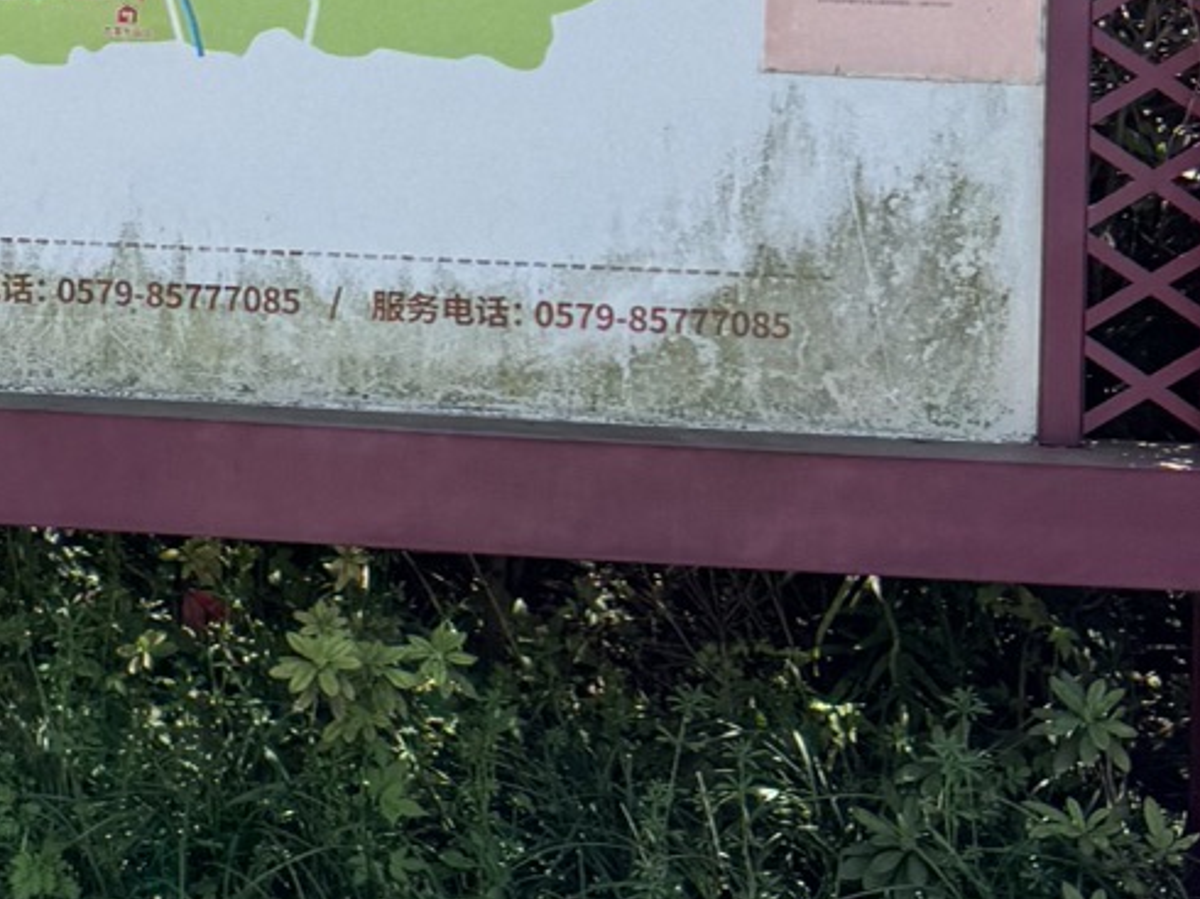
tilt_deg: +0.8
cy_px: -323
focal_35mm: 98
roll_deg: -1.5
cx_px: -490
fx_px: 3396
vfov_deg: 14.4
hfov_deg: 18.2
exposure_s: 1/3413
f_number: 1.78
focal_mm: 6.76
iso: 80
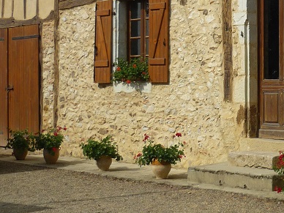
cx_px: 246
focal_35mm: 87
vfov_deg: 16.8
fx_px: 714
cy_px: 31
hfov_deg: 22.1
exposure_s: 1/320
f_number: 8
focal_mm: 5.5
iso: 100
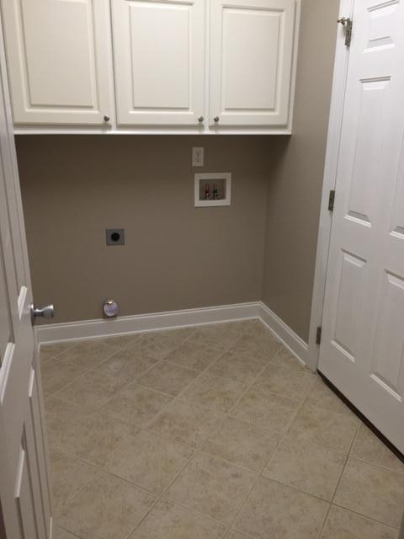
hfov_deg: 48.2
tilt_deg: -18.9
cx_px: 202
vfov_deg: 61.7
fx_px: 451
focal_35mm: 29
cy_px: 270
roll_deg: -0.7
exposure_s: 1/30
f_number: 2.2
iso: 125
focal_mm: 4.15
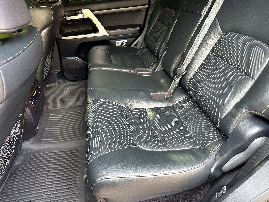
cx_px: 134
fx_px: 187
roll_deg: +1.0
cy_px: 101
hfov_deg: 71.6
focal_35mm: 24
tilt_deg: -33.7
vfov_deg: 56.8
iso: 320
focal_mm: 6.86
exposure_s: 1/60
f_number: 1.78
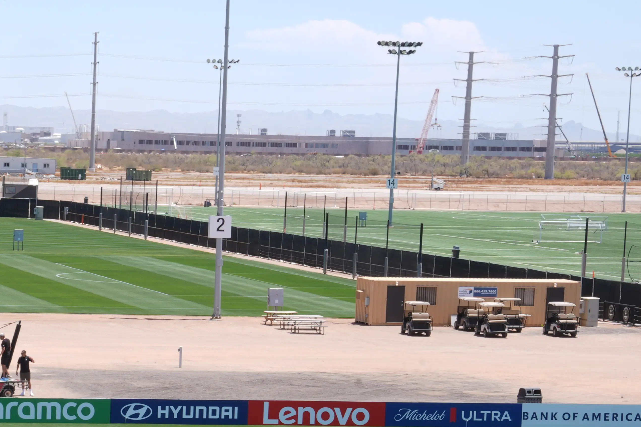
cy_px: 416
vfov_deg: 8.7
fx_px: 2795
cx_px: -4
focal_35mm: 157
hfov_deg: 12.9
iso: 125
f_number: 22
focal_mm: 67
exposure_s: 1/30
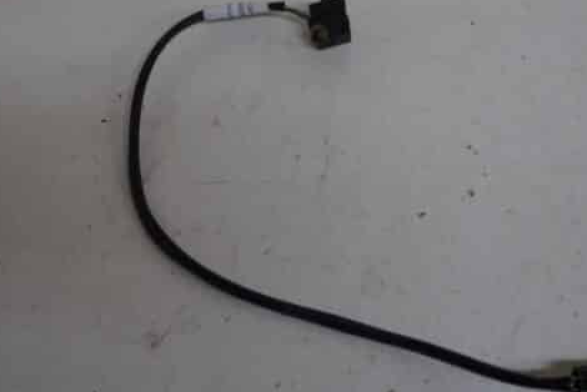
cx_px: 241
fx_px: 1013
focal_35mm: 62
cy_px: 132
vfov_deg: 21.8
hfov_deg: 32.2
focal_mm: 19
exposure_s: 1/60
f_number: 5
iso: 800
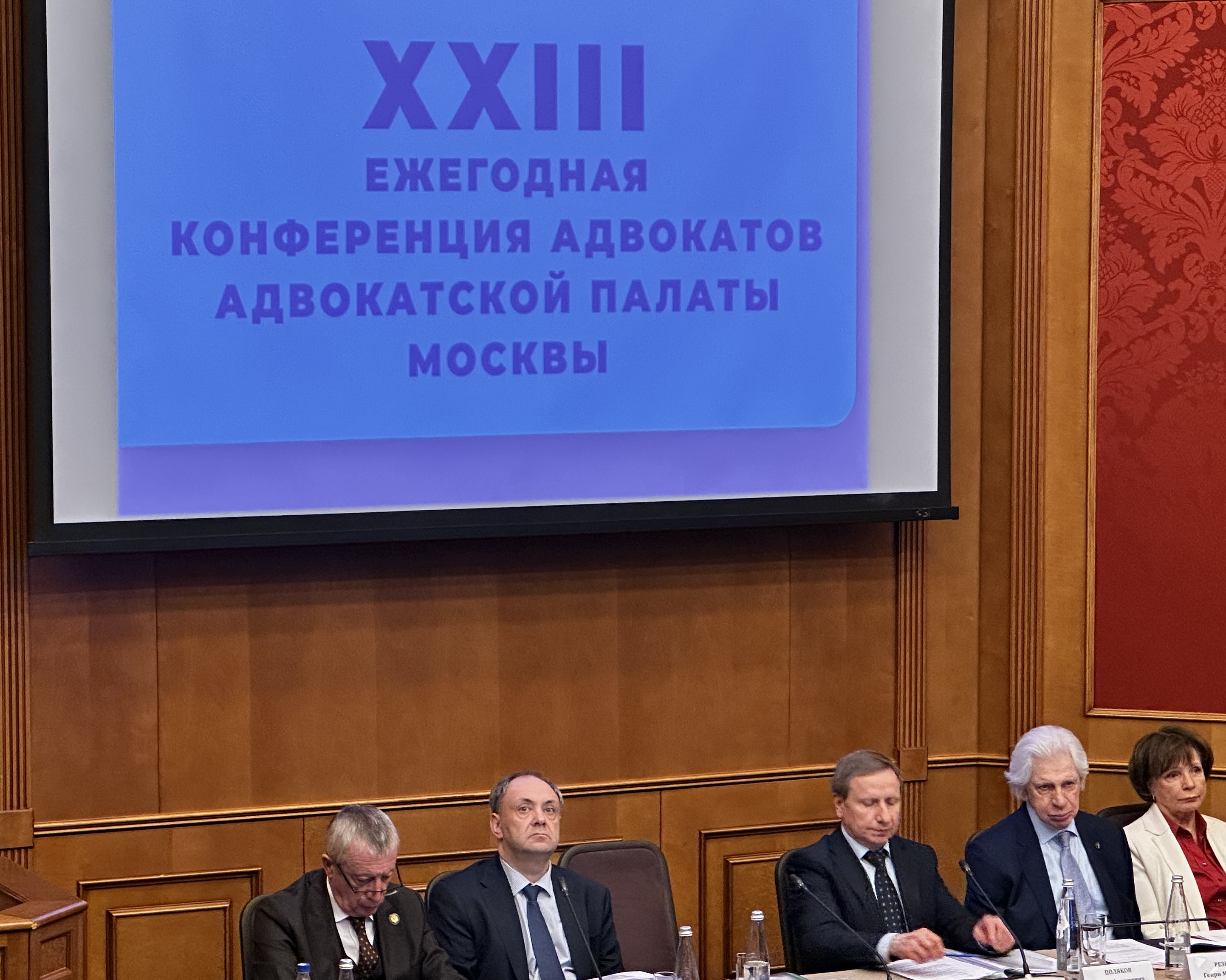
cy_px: 558
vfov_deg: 14.7
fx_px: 3810
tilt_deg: -4.5
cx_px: 526
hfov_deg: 18.3
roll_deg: +0.0
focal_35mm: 105
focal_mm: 9
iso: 500
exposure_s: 1/50
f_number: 2.8
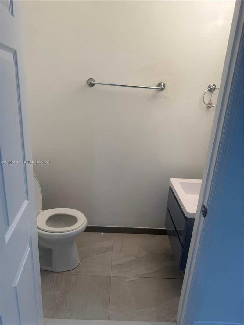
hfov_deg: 56.8
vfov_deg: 71.6
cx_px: 122
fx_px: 225
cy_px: 162
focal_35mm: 24
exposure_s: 1/120
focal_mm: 6.76
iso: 100
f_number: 1.78
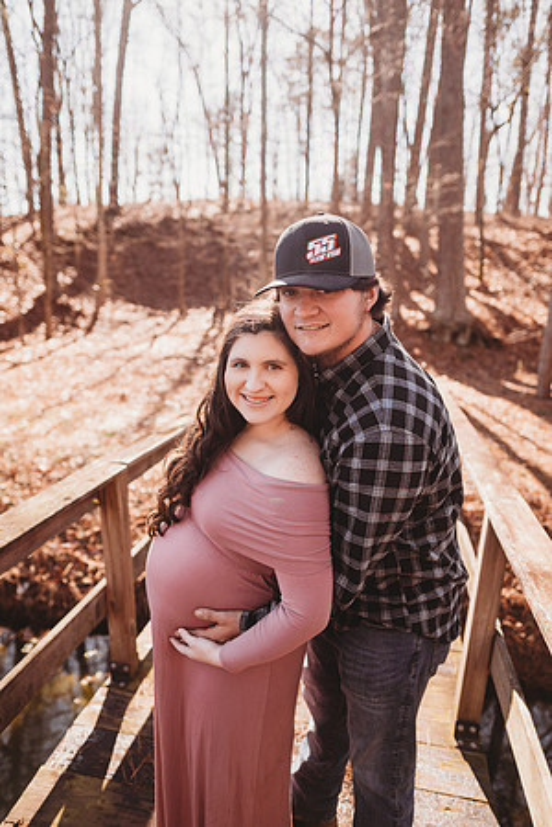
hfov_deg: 53.1
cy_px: 414
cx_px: 276
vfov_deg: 73.7
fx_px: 552
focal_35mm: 24
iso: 100
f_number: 2.2
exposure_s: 1/500
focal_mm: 24
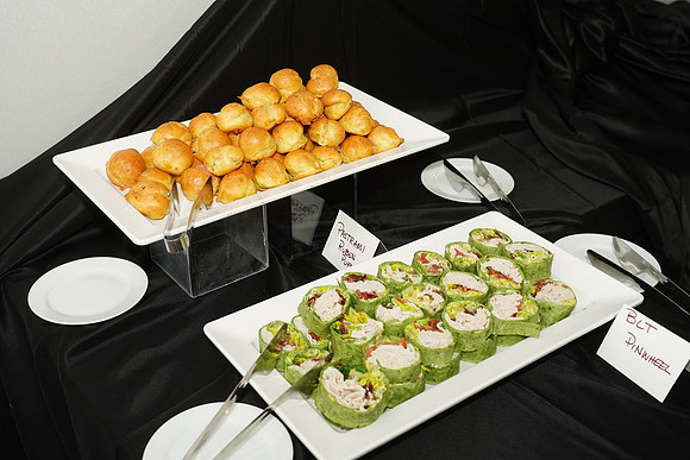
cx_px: 345
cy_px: 230
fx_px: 767
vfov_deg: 33.4
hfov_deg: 48.4
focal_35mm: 40
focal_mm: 40
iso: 1000
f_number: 5
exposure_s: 1/80
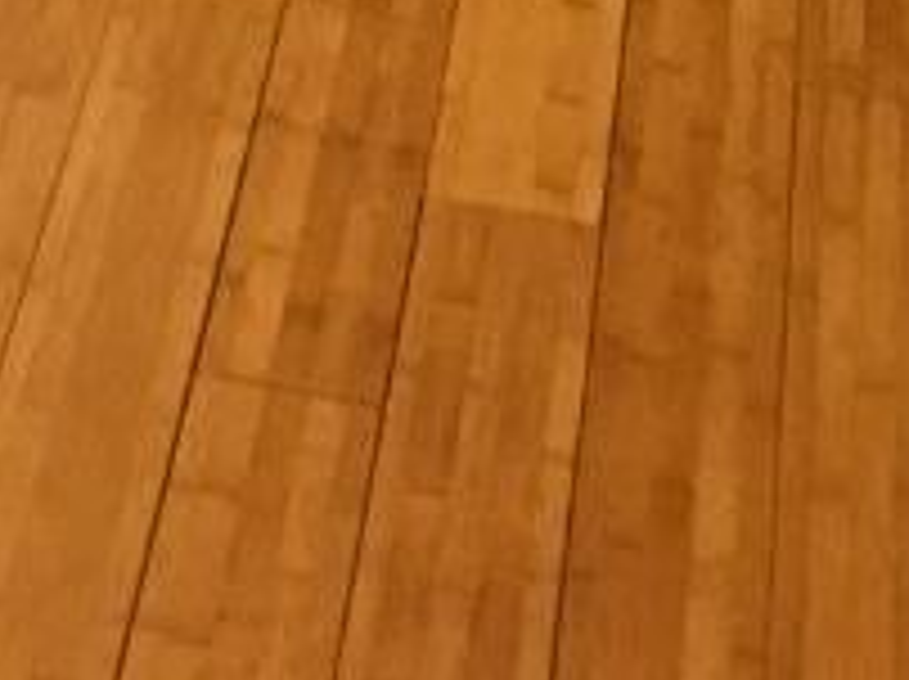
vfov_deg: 6.3
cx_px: -724
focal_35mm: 207
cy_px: -1630
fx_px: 5429
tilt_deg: -8.1
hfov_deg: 9.1
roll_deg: -1.4
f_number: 2.2
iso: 100
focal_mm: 4.15
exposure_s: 1/15
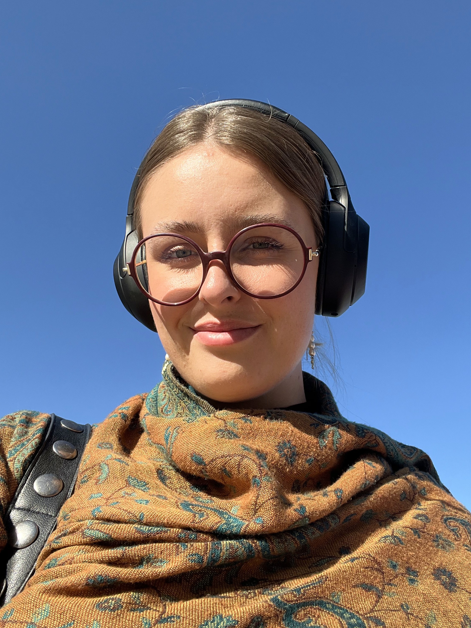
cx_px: 242
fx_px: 562
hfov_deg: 45.4
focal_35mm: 31
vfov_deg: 58.3
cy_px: 320
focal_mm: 2.71
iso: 32
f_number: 2.2
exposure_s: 1/772
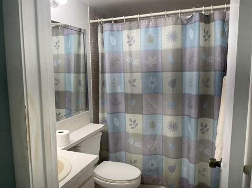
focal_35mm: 29
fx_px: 211
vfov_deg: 48.2
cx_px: 126
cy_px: 94
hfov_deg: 61.7
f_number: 1.8
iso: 50
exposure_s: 1/120
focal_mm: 3
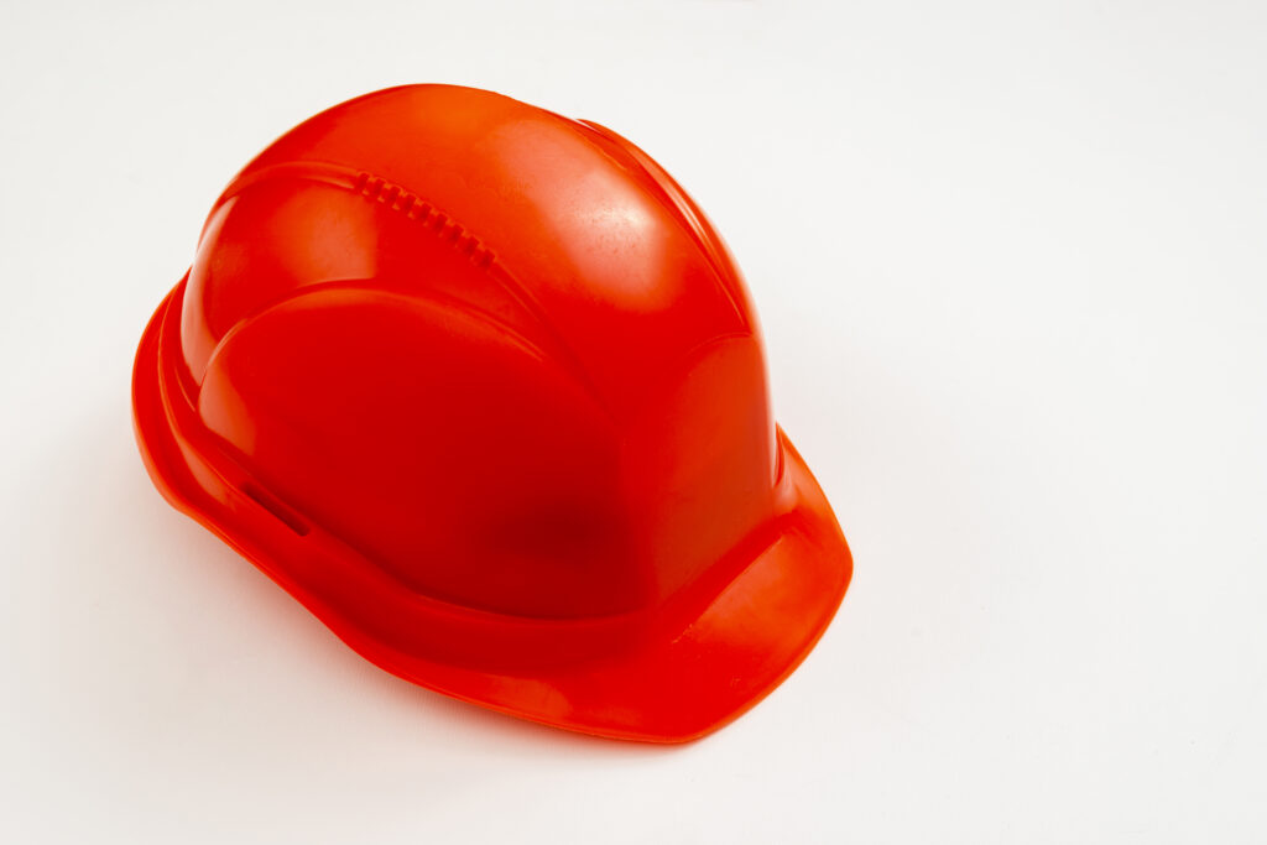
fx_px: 1760
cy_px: 422
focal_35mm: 50
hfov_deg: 39.6
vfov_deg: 27.0
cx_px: 634
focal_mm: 50
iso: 250
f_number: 8
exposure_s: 1/160
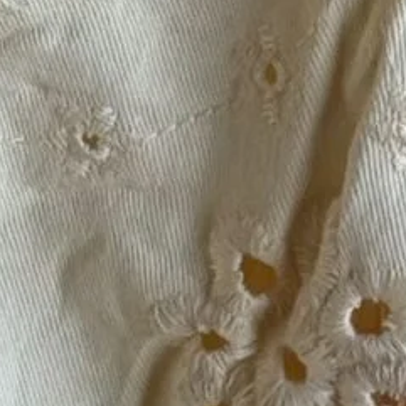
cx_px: -200
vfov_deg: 3.9
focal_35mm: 450
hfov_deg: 3.9
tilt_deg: -21.6
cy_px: 152
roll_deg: +0.2
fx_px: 5971
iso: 64
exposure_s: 1/281
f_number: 1.78
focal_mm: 6.76
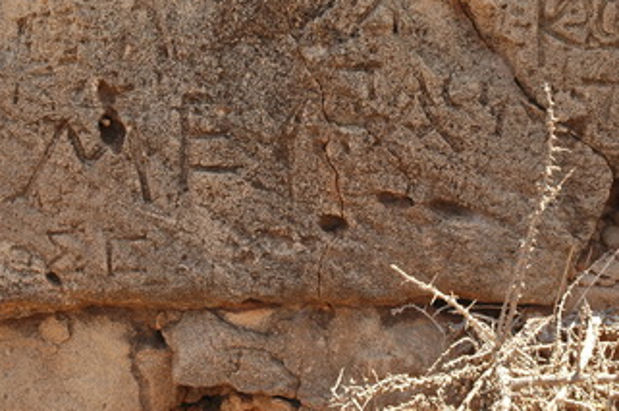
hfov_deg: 31.6
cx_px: 318
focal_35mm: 64
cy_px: 135
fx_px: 1093
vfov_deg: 21.2
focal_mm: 31
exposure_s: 1/60
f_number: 13
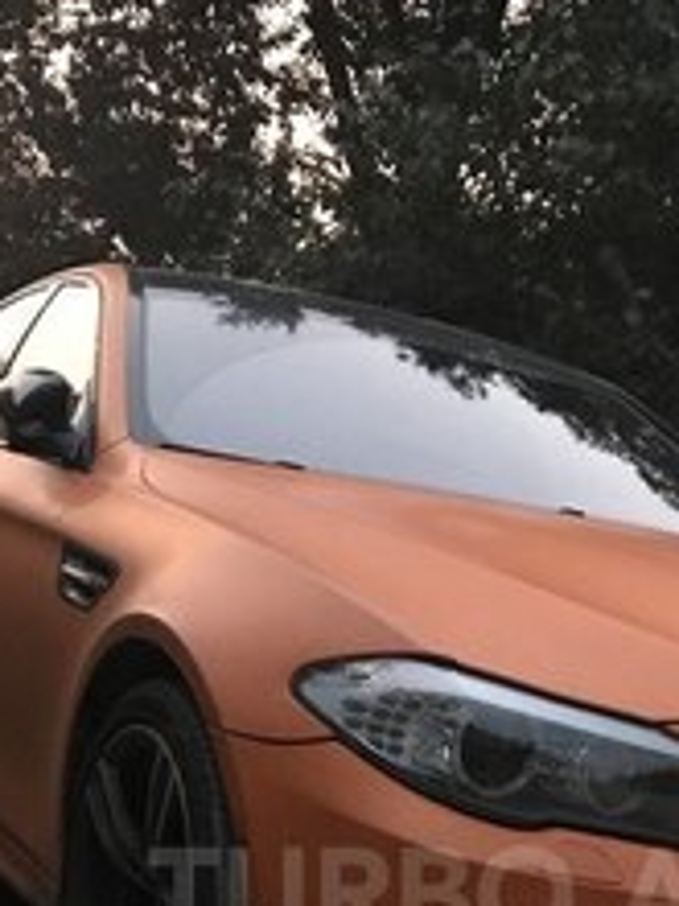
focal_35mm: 63
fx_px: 1648
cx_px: 465
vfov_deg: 28.9
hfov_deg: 23.2
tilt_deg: -10.8
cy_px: 894
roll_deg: -7.5
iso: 125
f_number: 1.8
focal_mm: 3.99
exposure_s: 1/4
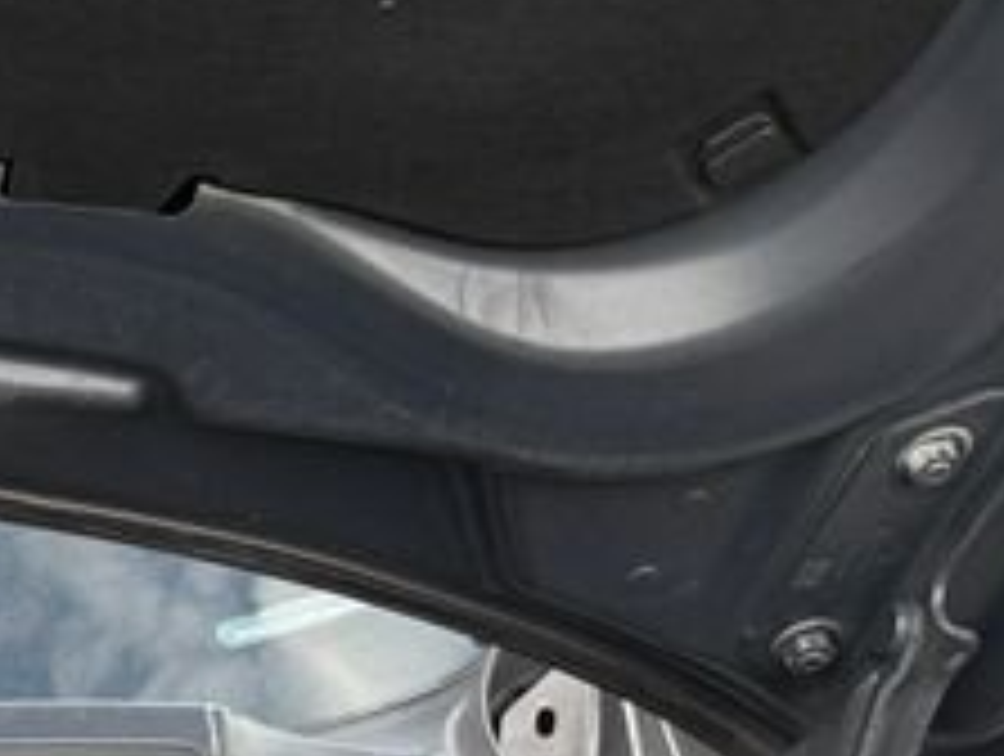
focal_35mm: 110
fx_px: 3196
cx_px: -1175
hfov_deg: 14.1
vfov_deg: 11.7
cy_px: 1624
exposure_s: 1/660
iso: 100
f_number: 1.78
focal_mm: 6.76
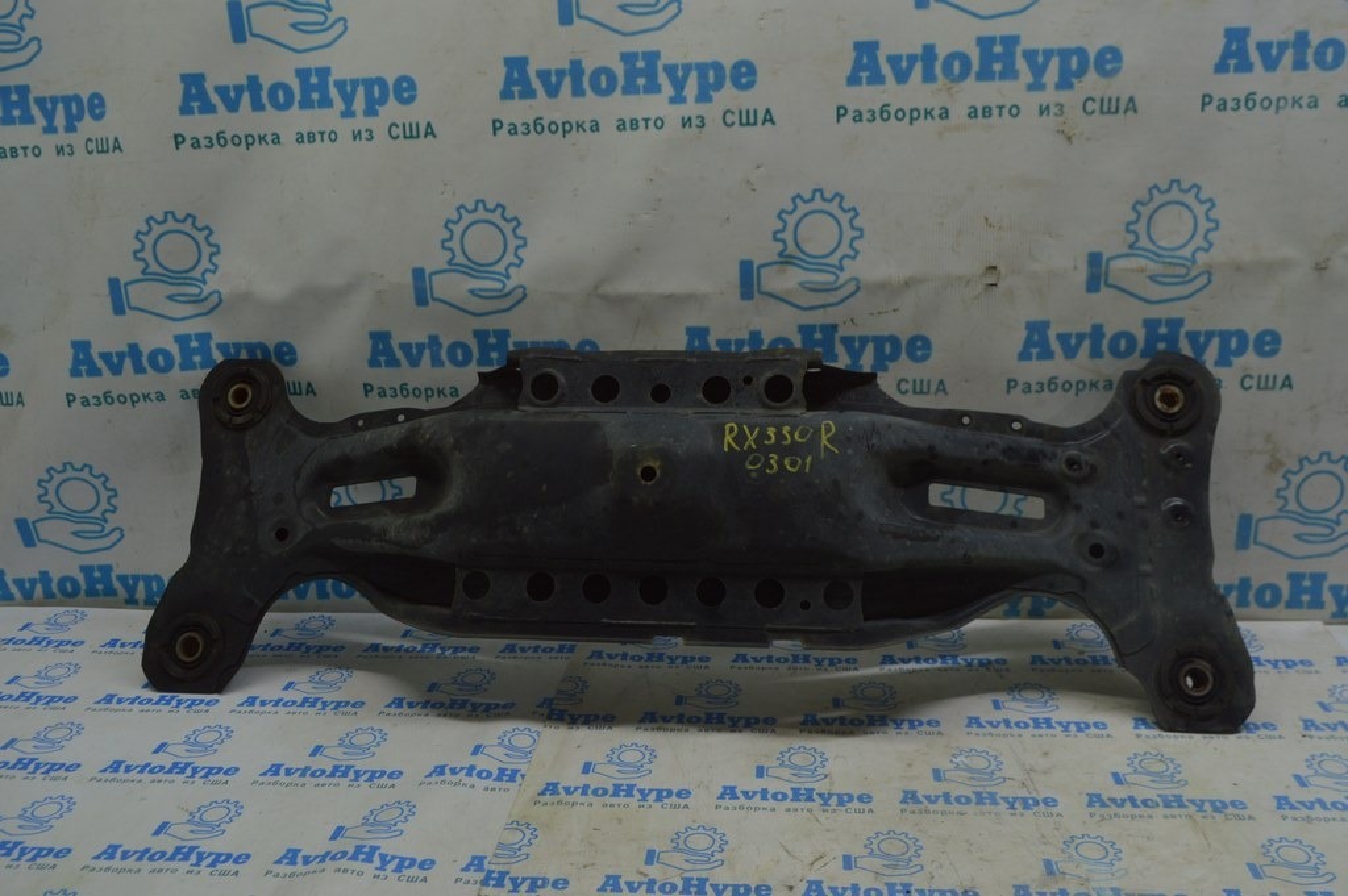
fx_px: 1235
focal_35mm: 33
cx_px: 674
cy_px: 448
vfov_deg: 39.9
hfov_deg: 57.3
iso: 400
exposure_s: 1/50
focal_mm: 22
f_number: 7.1
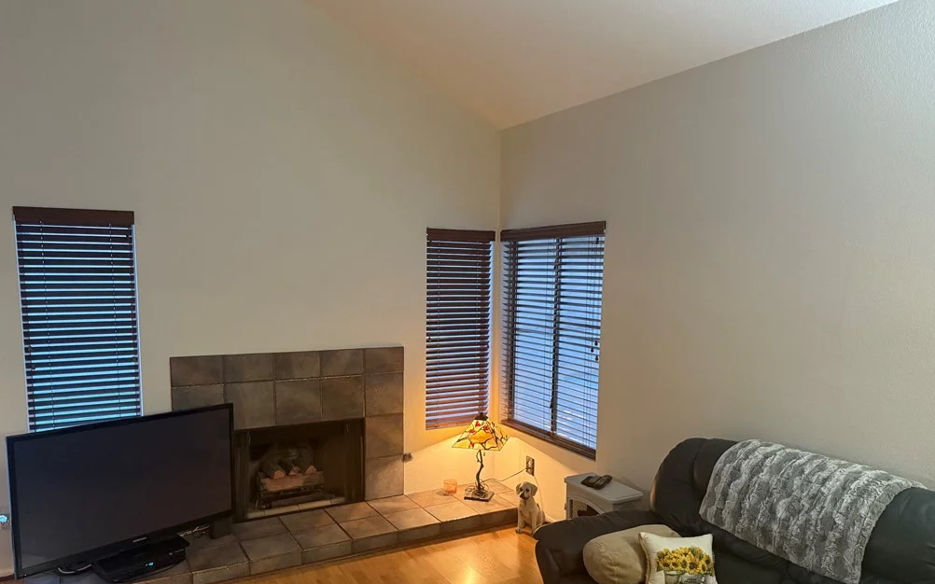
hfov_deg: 70.4
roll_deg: -0.6
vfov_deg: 47.3
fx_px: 662
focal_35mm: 26
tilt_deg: -6.8
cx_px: 470
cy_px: 352
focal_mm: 6.76
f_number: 1.78
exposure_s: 1/60
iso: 800
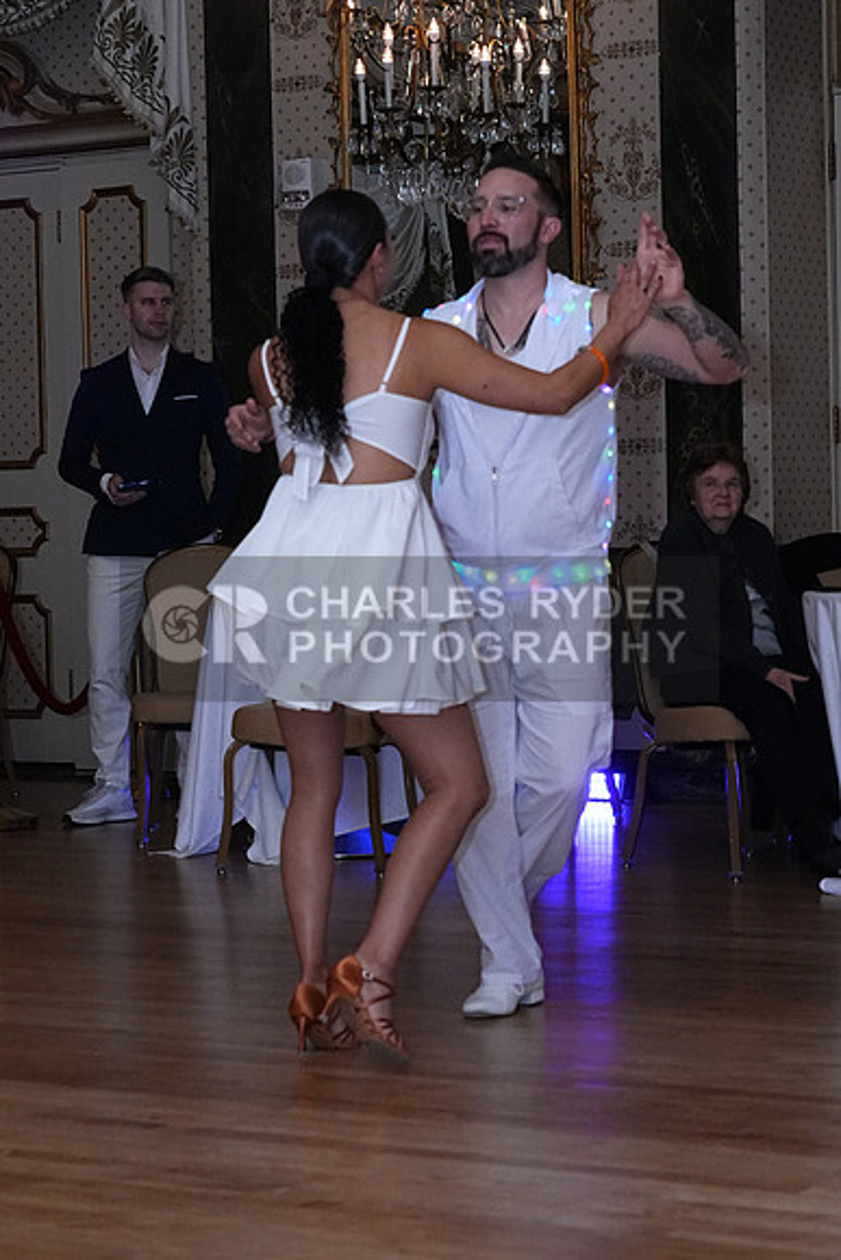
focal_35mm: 85
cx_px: 420
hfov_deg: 16.1
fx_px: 2977
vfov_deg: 23.9
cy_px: 630
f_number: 5.6
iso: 5000
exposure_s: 1/200
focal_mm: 57
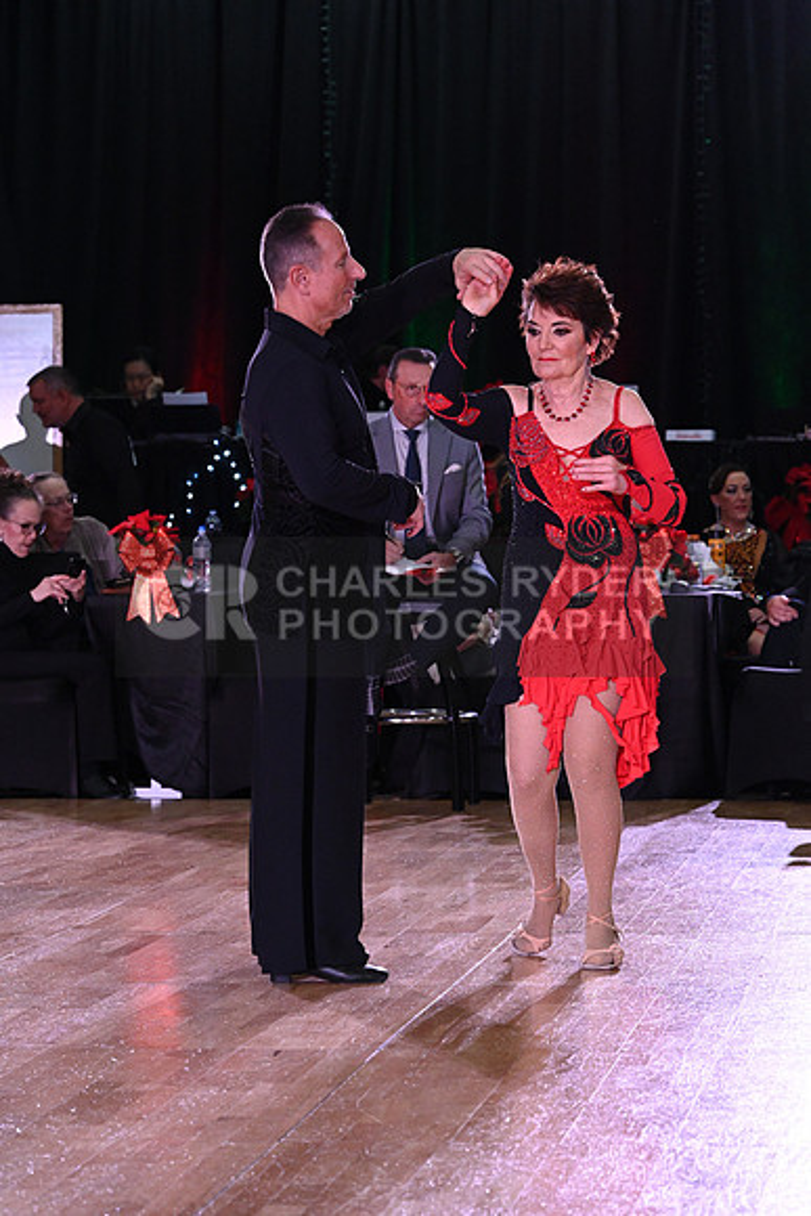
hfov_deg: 11.4
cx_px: 406
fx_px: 4052
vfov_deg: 17.1
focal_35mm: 120
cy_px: 608
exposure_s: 1/320
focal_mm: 120
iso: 5000
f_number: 7.1
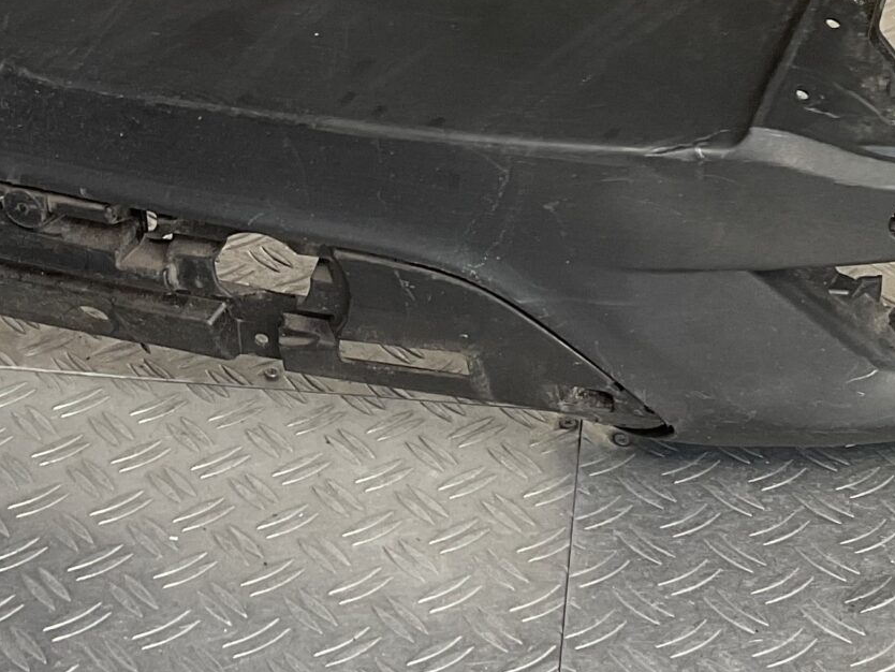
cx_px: 256
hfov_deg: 21.9
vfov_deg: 16.4
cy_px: 107
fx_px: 2302
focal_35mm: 89
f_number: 1.8
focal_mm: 3
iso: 32
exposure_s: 1/120
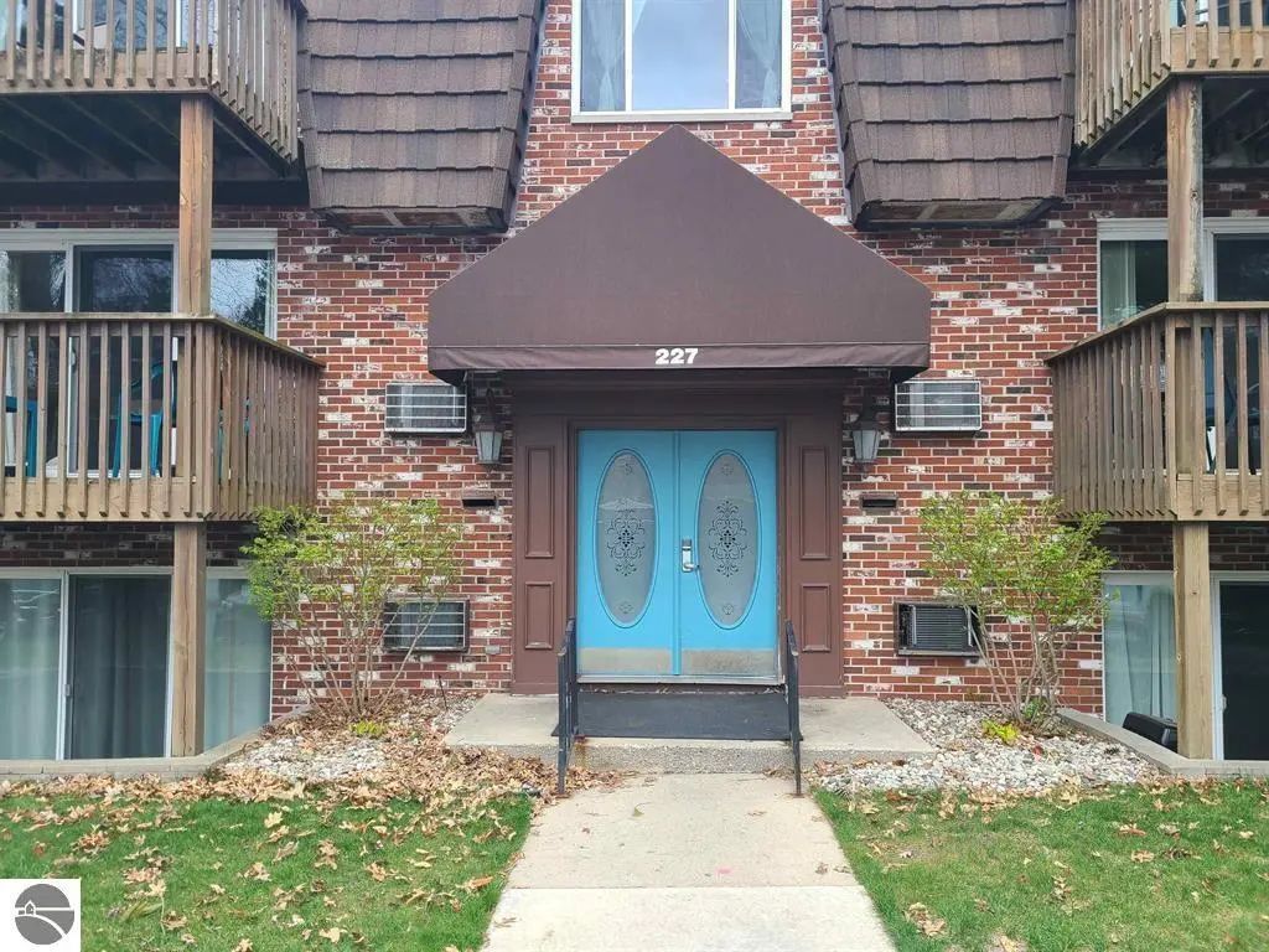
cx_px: 634
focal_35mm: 26
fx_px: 953
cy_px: 476
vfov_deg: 53.1
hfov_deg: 67.3
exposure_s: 1/235
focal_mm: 5.4
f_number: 1.8
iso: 40
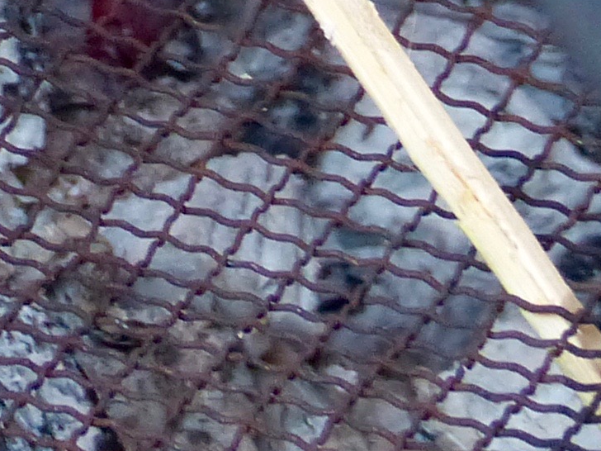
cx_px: -831
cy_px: -589
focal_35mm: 637
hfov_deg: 3.1
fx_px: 11060
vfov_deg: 2.3
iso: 400
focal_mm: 20.9
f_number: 2.8
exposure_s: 1/100
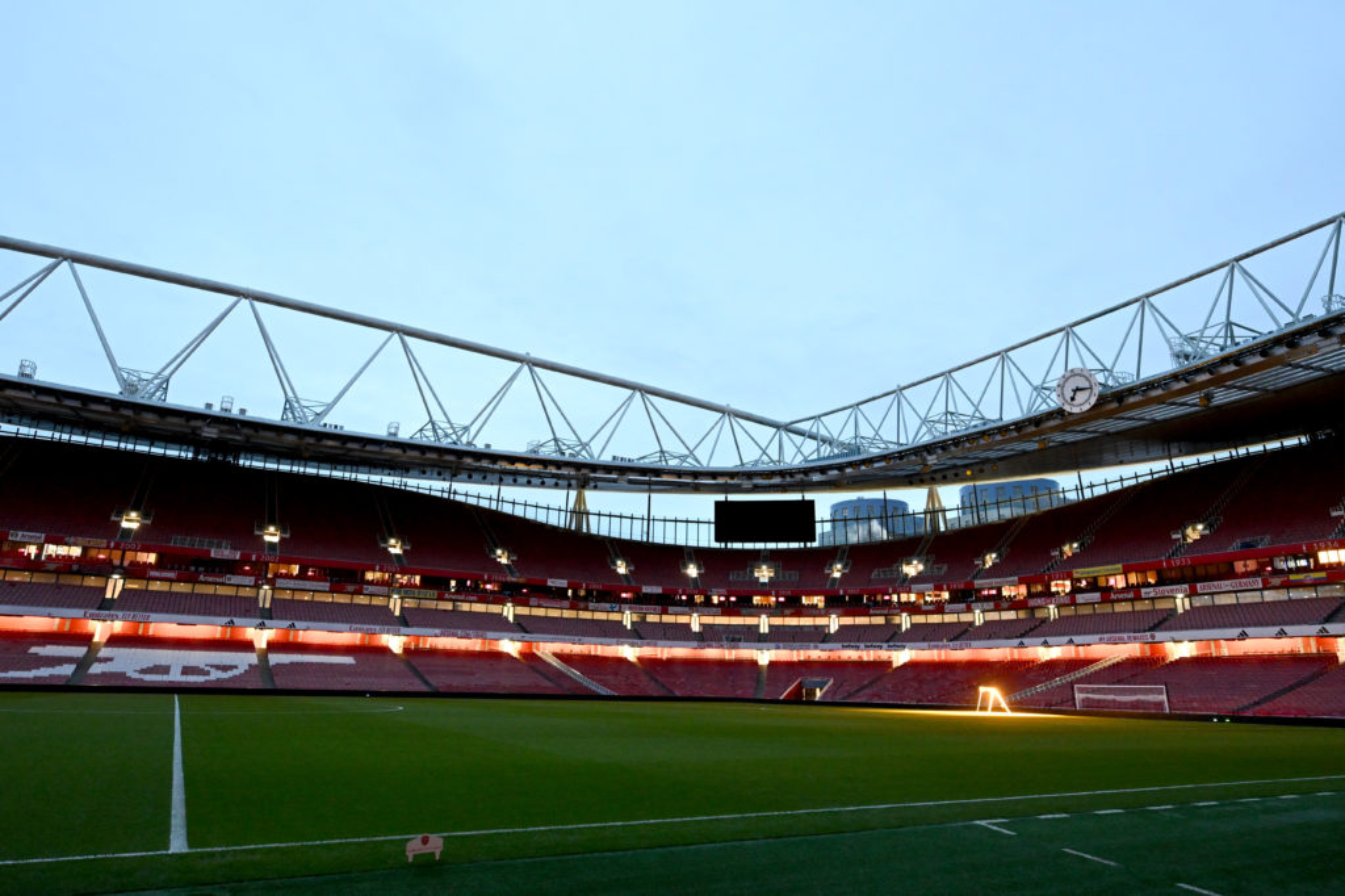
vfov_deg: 59.5
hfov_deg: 81.2
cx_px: 672
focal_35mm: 21
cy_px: 448
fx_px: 784
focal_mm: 14
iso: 2500
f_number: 2.8
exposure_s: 1/40
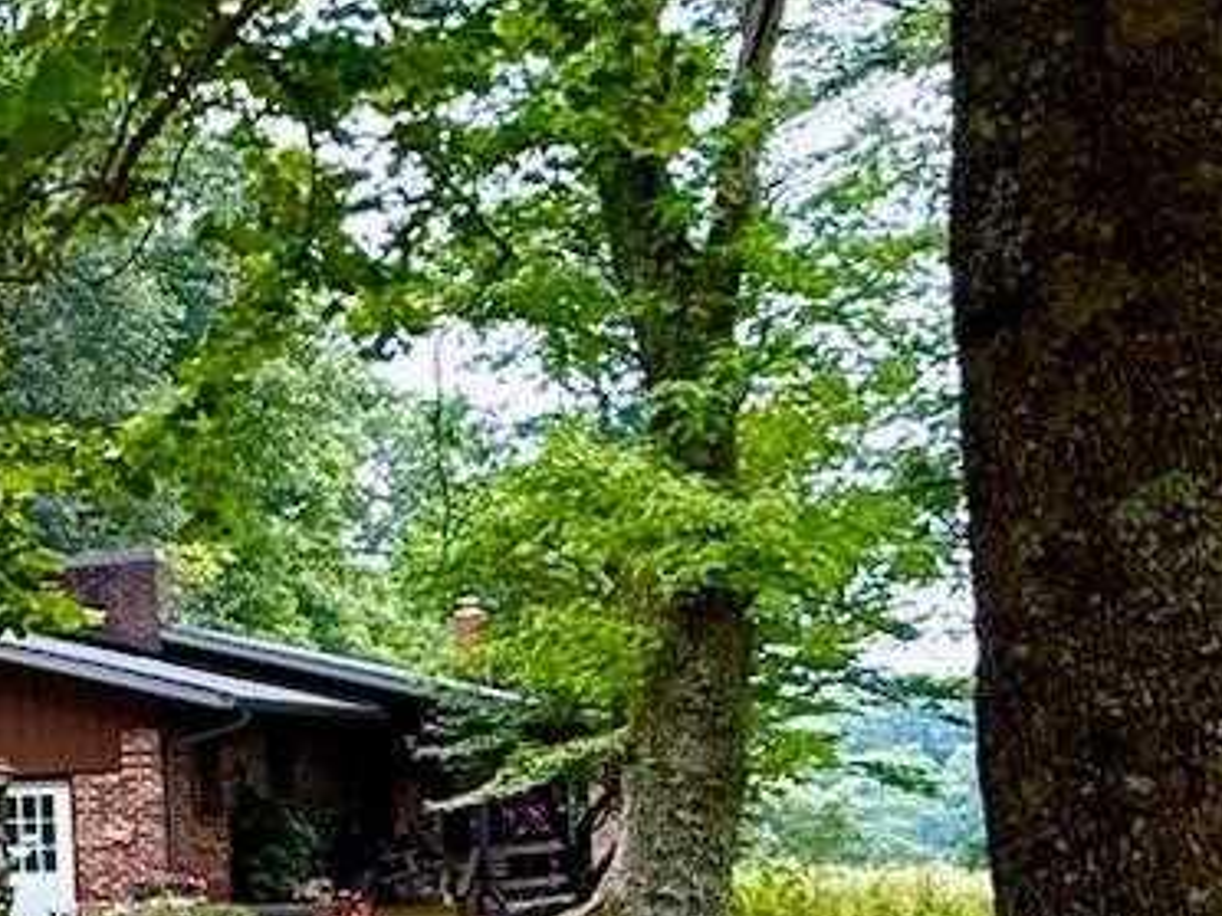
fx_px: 2718
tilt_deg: +1.9
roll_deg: +1.6
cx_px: -1501
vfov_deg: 18.9
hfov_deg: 16.1
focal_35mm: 77
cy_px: 781
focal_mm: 2.22
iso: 50
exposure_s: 1/129
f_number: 2.2
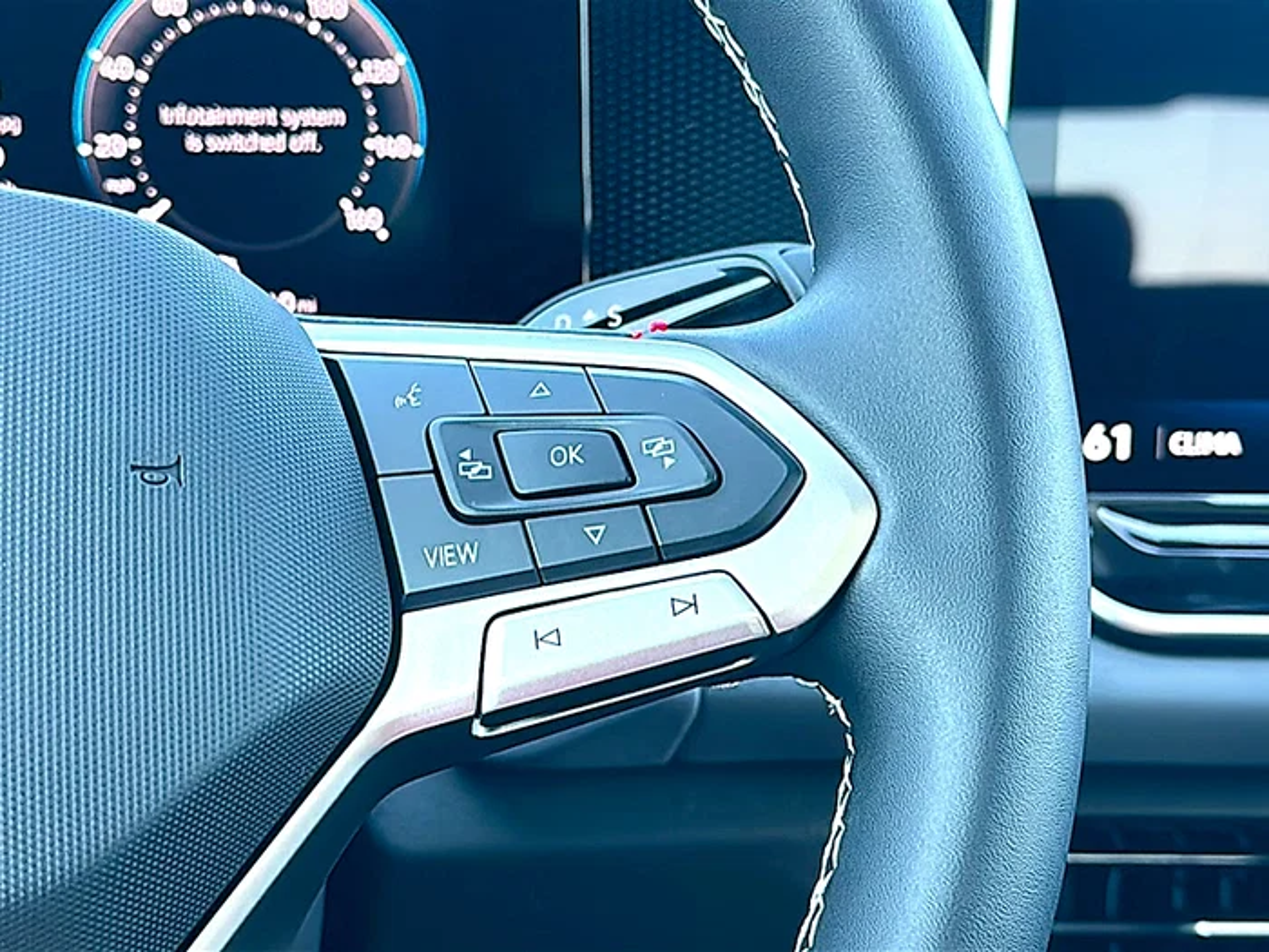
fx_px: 1796
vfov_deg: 29.7
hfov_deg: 38.9
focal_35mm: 49
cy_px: 476
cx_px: 634
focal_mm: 6.86
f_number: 1.78
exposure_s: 1/127
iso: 80
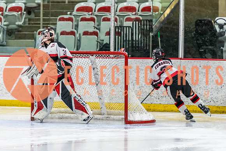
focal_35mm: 275
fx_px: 1726
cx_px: 155
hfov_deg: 7.5
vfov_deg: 5.0
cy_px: 81
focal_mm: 180
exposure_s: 1/640
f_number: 2.8
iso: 3200
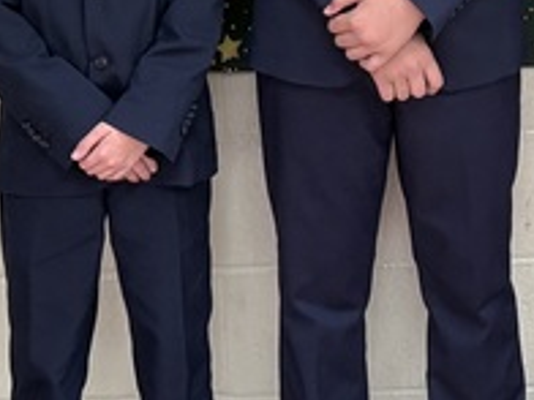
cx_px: 586
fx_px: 2098
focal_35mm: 136
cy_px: -291
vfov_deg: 10.3
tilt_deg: -4.2
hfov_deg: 14.2
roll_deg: +1.9
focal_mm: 5.96
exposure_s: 1/60
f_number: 1.6
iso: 160
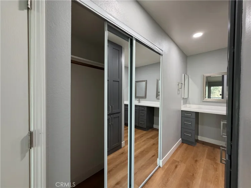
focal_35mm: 14
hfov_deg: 102.1
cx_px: 126
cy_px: 94
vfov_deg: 85.7
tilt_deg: +0.4
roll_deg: -0.3
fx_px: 101
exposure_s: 1/120
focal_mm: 2.22
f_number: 2.2
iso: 320
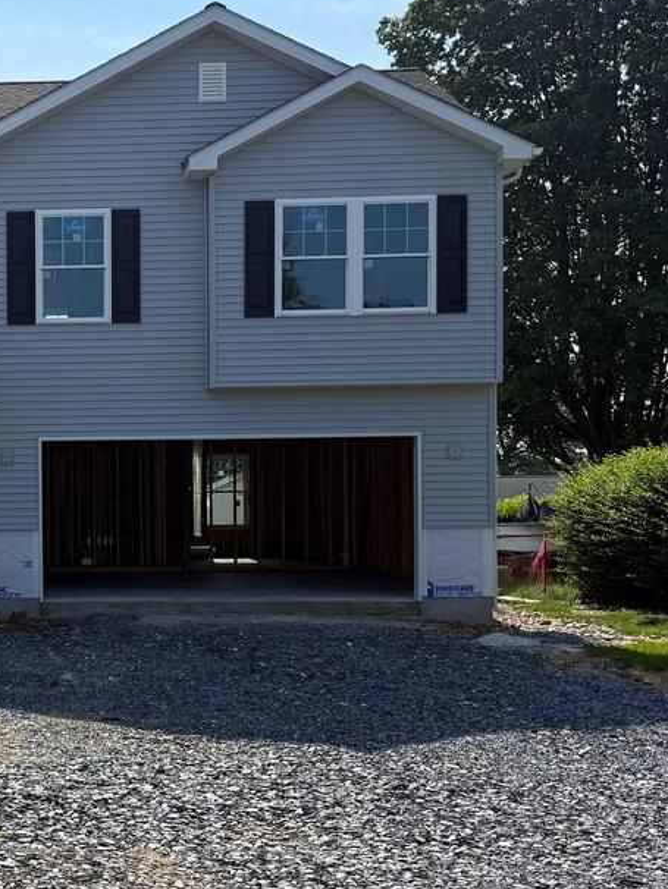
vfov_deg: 33.7
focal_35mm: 57
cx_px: -32
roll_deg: +0.4
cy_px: 489
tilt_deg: +0.2
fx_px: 1466
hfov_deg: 24.3
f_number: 1.78
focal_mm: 6.76
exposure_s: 1/6711
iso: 100
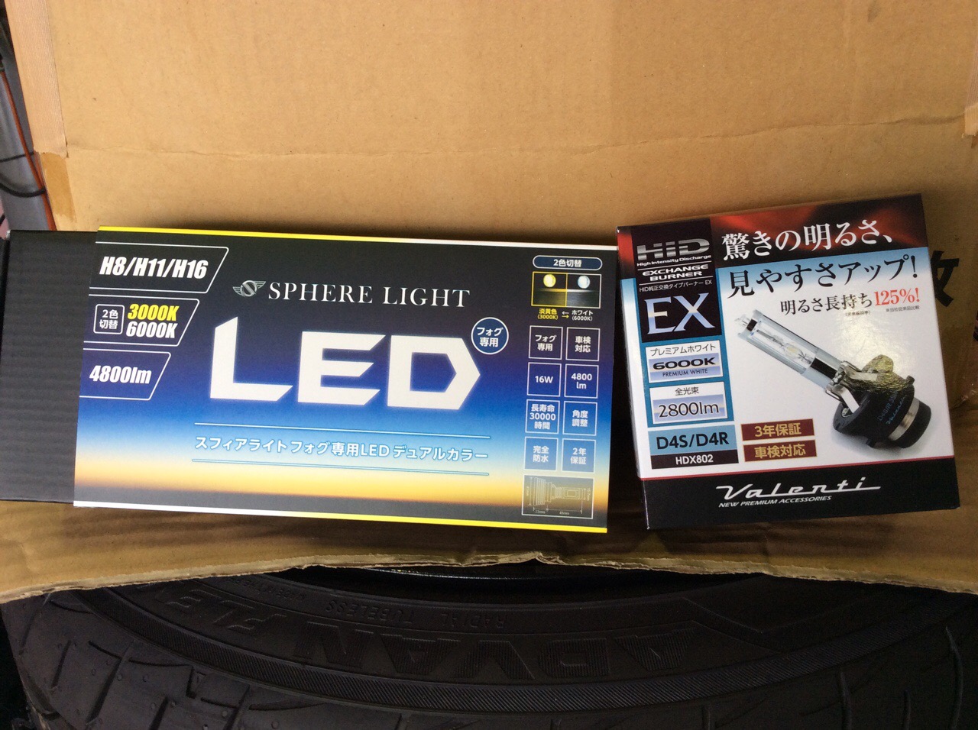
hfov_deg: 56.9
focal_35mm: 32
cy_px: 365
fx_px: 903
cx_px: 489
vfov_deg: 44.1
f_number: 2.4
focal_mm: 3.3
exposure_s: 1/60
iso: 40
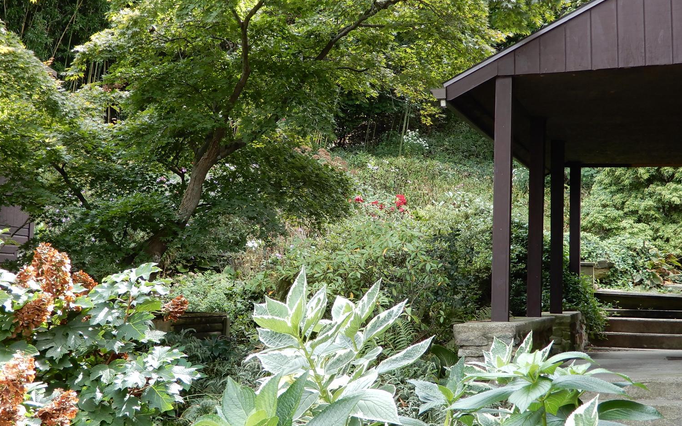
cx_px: 324
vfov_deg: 23.5
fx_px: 1022
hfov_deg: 36.9
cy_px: 193
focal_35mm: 55
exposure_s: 1/80
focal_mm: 6.8
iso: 80
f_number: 4
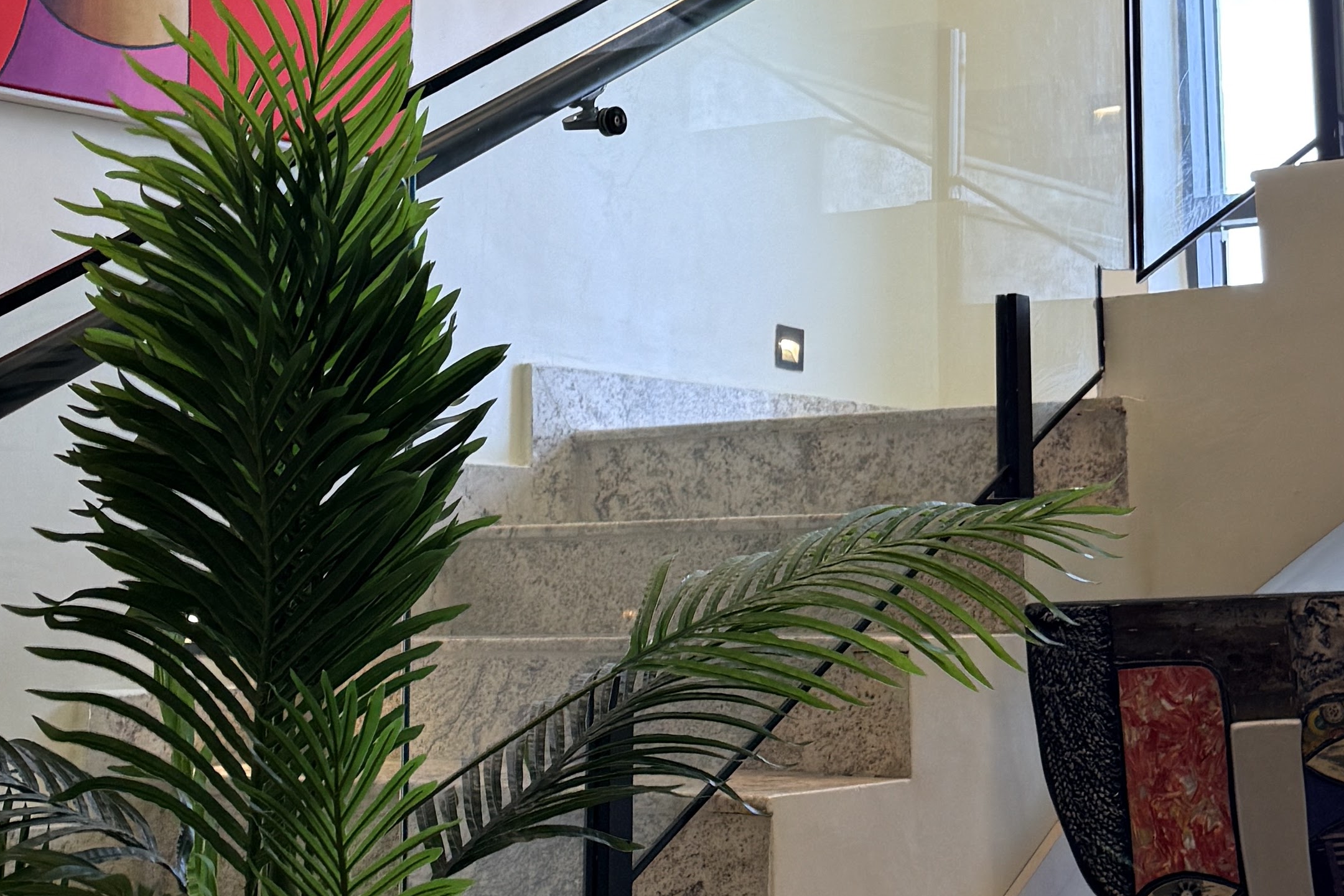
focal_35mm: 66
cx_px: 866
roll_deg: +0.6
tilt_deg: +12.2
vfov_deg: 20.1
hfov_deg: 30.3
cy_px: 39
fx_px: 2464
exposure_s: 1/100
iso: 100
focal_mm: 6.76
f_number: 1.78
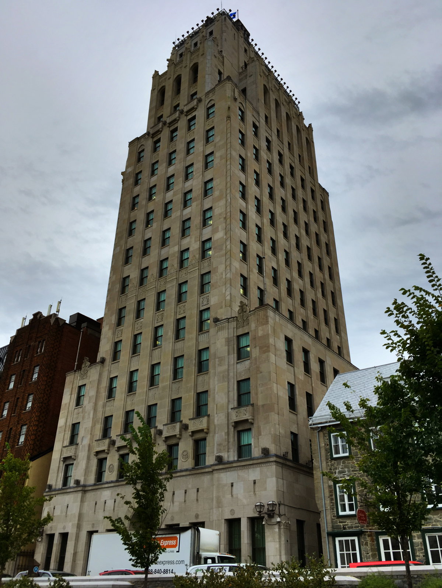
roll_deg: -0.1
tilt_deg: +30.3
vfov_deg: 61.6
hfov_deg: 48.2
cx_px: 221
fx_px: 494
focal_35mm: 29
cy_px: 294
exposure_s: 1/1479
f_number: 2.2
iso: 25
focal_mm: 4.15
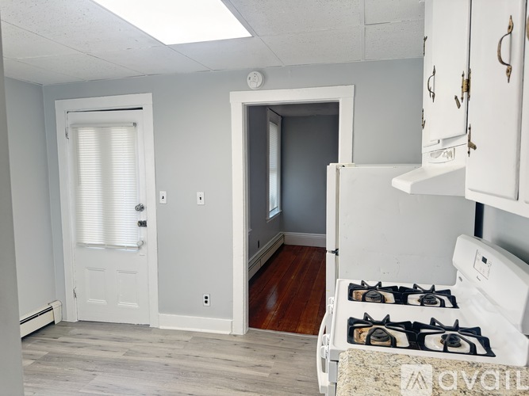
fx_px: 367
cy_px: 198
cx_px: 264
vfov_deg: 56.8
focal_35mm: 24
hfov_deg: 71.6
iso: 200
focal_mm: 6.76
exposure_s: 1/120
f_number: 1.78
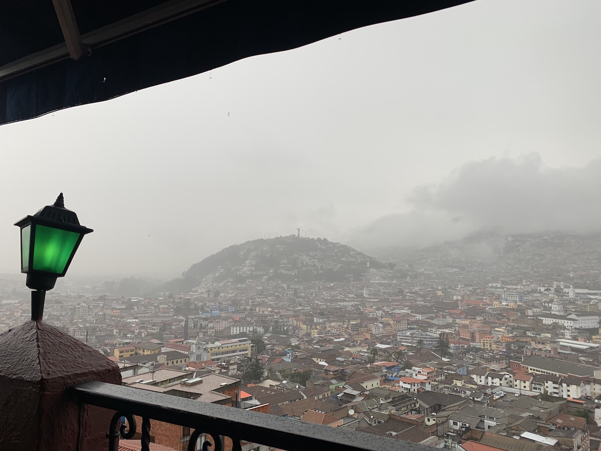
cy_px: 226
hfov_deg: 67.3
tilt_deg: +5.9
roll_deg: -0.5
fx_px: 451
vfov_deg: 53.1
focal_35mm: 26
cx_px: 300
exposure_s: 1/344
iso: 25
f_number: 1.8
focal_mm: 4.25
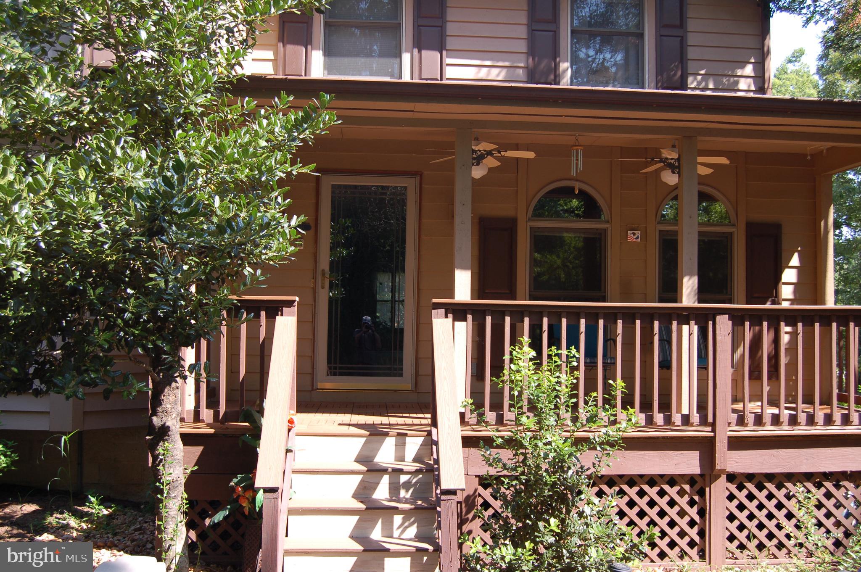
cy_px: 286
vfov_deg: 38.3
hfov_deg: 55.2
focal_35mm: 34
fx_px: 824
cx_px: 430
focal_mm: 23
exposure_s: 1/125
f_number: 5.6
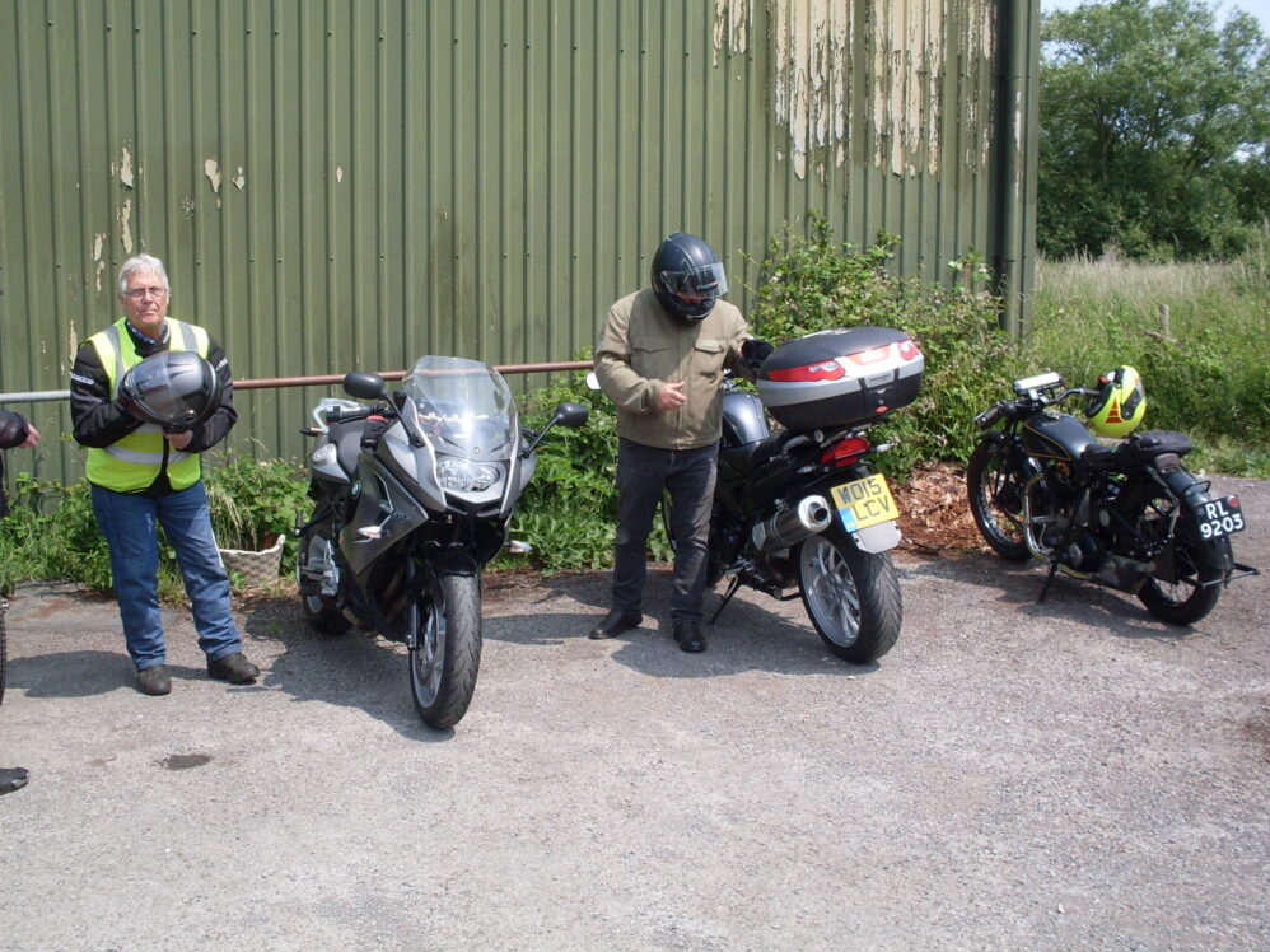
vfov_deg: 36.8
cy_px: 467
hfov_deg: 47.9
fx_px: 1430
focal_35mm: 39
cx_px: 621
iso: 80
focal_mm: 6.3
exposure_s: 1/180
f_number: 8.4
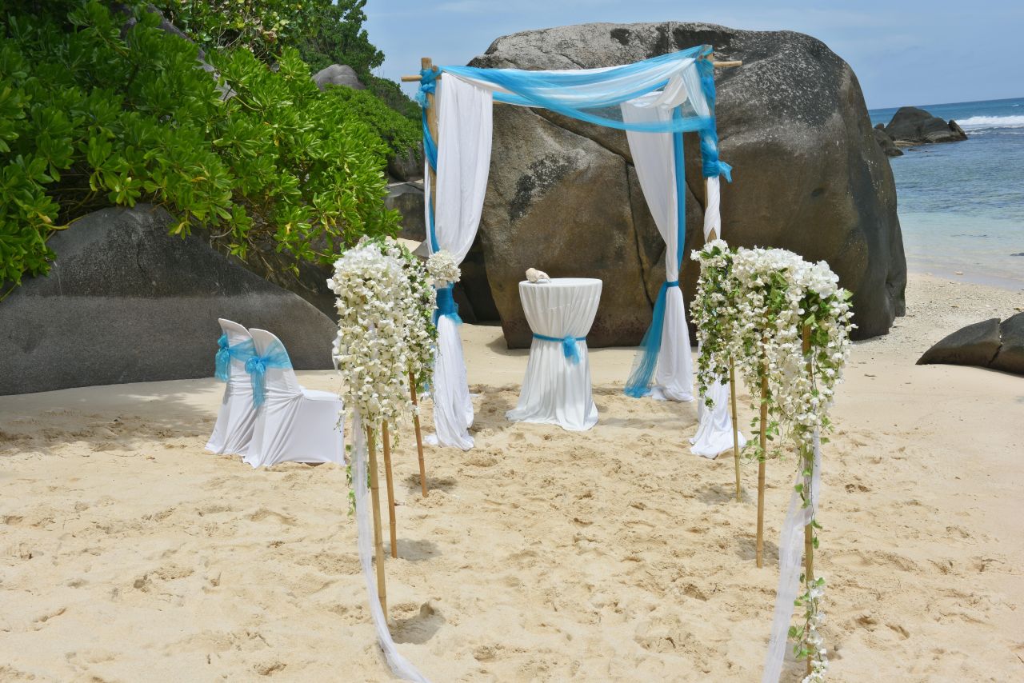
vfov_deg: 28.1
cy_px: 342
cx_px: 512
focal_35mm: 48
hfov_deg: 41.1
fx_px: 1366
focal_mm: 48
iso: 100
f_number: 18
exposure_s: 1/80
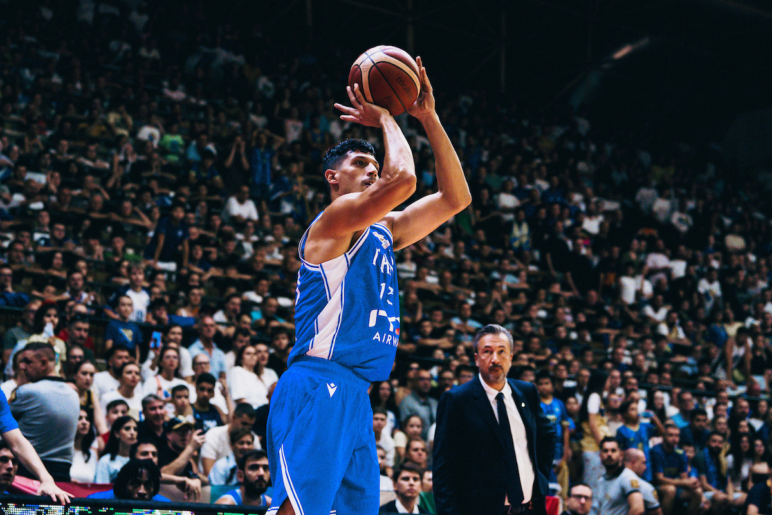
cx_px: 386
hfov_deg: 28.8
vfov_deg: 19.5
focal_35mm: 70
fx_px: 1501
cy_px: 258
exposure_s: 1/1250
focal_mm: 70
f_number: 3.5
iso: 3200
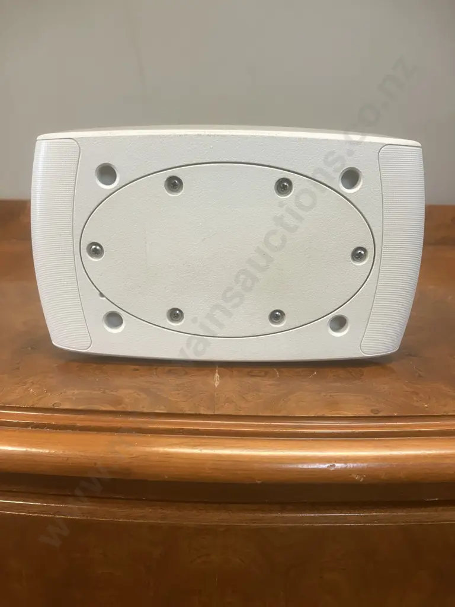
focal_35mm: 28
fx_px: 491
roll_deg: -0.7
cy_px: 304
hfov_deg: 49.7
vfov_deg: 63.4
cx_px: 228
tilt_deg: -14.5
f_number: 1.8
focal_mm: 3.99
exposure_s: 1/50
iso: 160
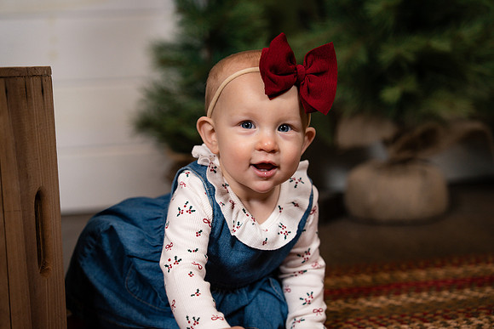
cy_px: 164
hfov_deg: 29.6
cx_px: 247
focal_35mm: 68
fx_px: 933
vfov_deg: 20.0
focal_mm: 68
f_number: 2.8
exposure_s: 1/250
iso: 200
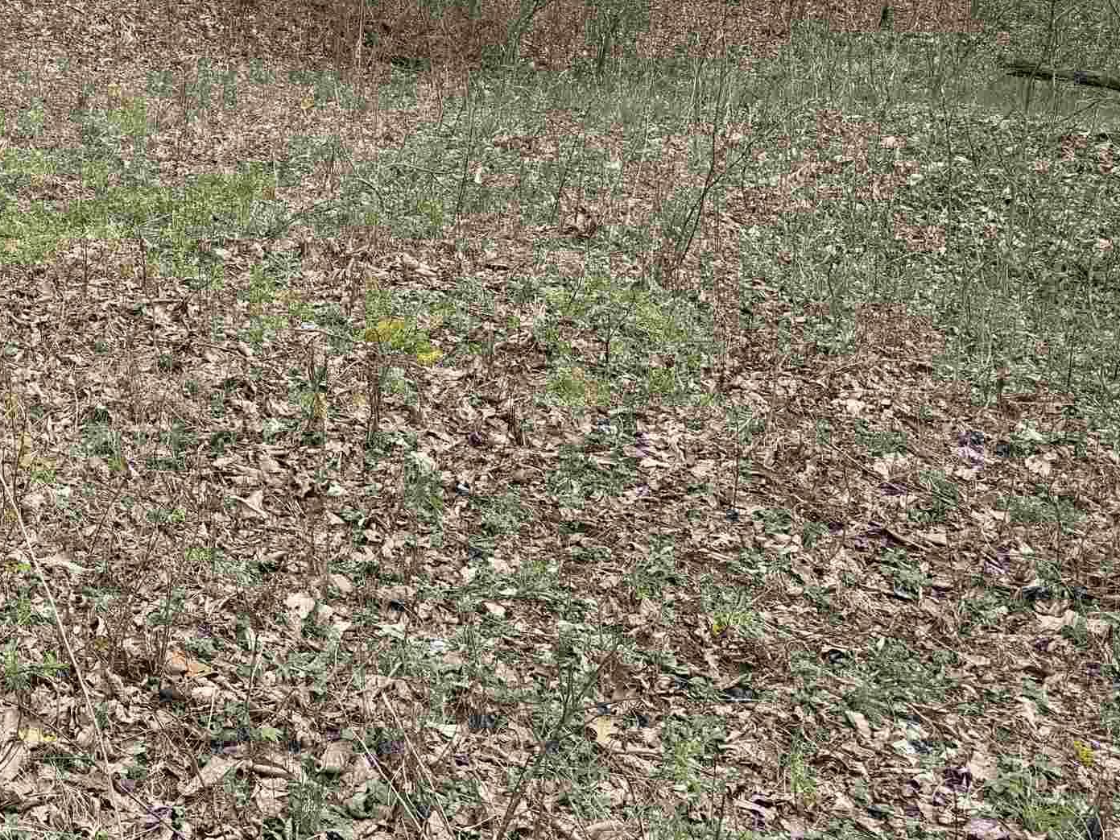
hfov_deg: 32.4
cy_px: 290
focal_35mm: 53
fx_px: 1715
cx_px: -72
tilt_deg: -7.1
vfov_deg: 27.4
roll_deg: +1.9
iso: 80
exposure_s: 1/1106
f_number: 1.78
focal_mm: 6.76
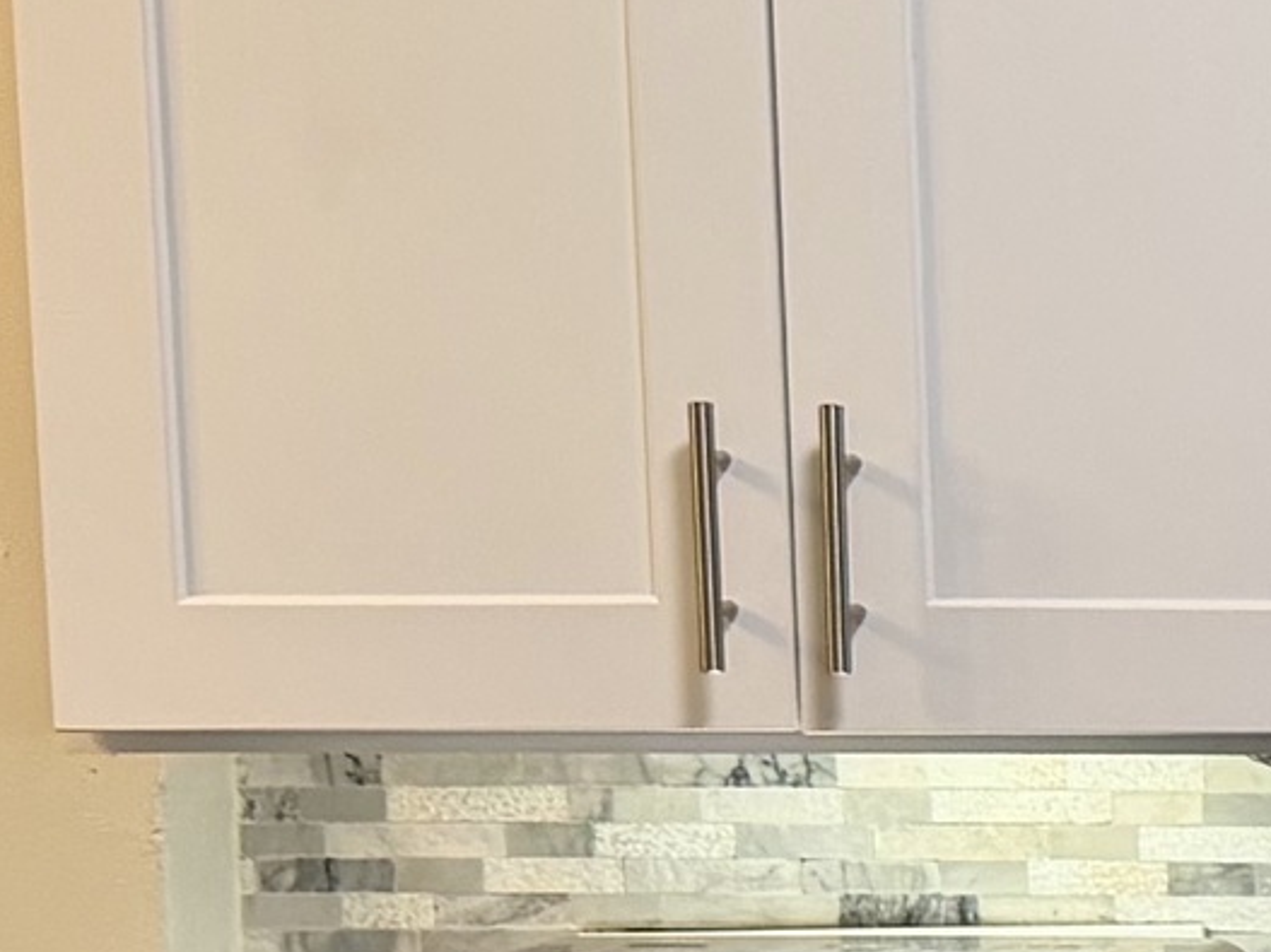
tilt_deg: -5.4
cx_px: 2906
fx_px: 5139
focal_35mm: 140
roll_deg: -0.2
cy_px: 872
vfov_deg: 10.5
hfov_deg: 11.8
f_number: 1.78
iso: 200
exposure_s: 1/120
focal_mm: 6.76
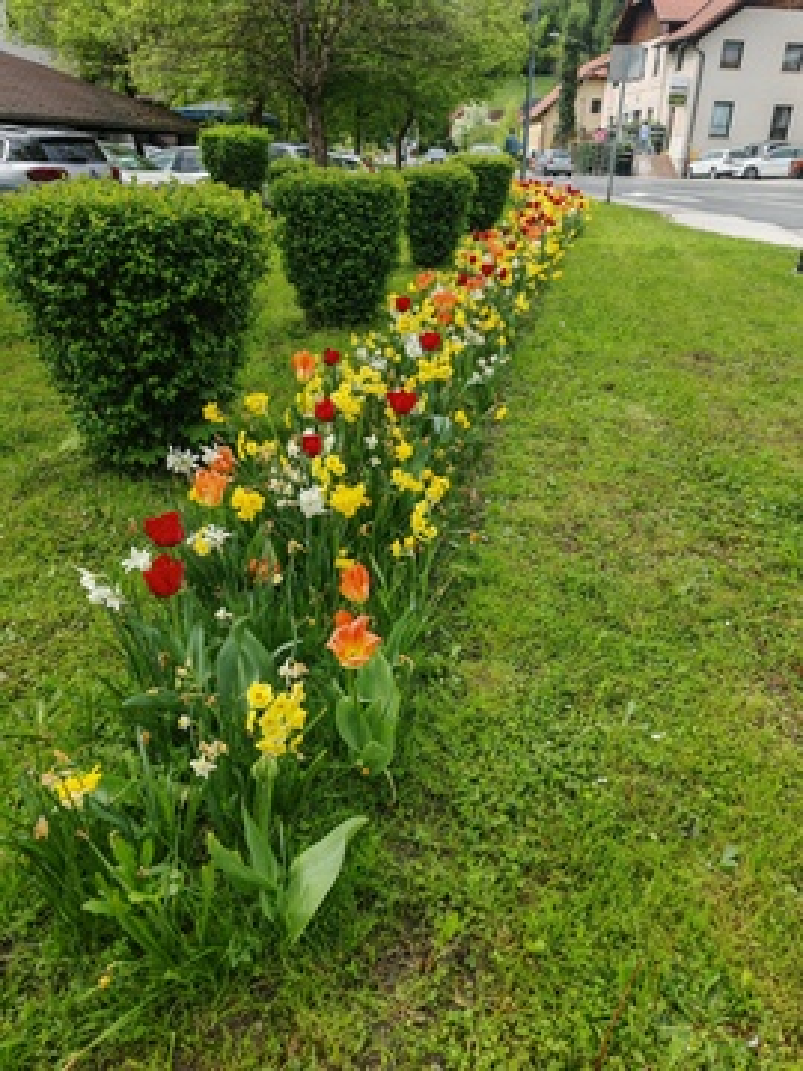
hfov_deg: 51.4
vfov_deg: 65.3
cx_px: 402
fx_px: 835
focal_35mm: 27
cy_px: 536
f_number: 1.9
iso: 50
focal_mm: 6.67
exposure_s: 1/490
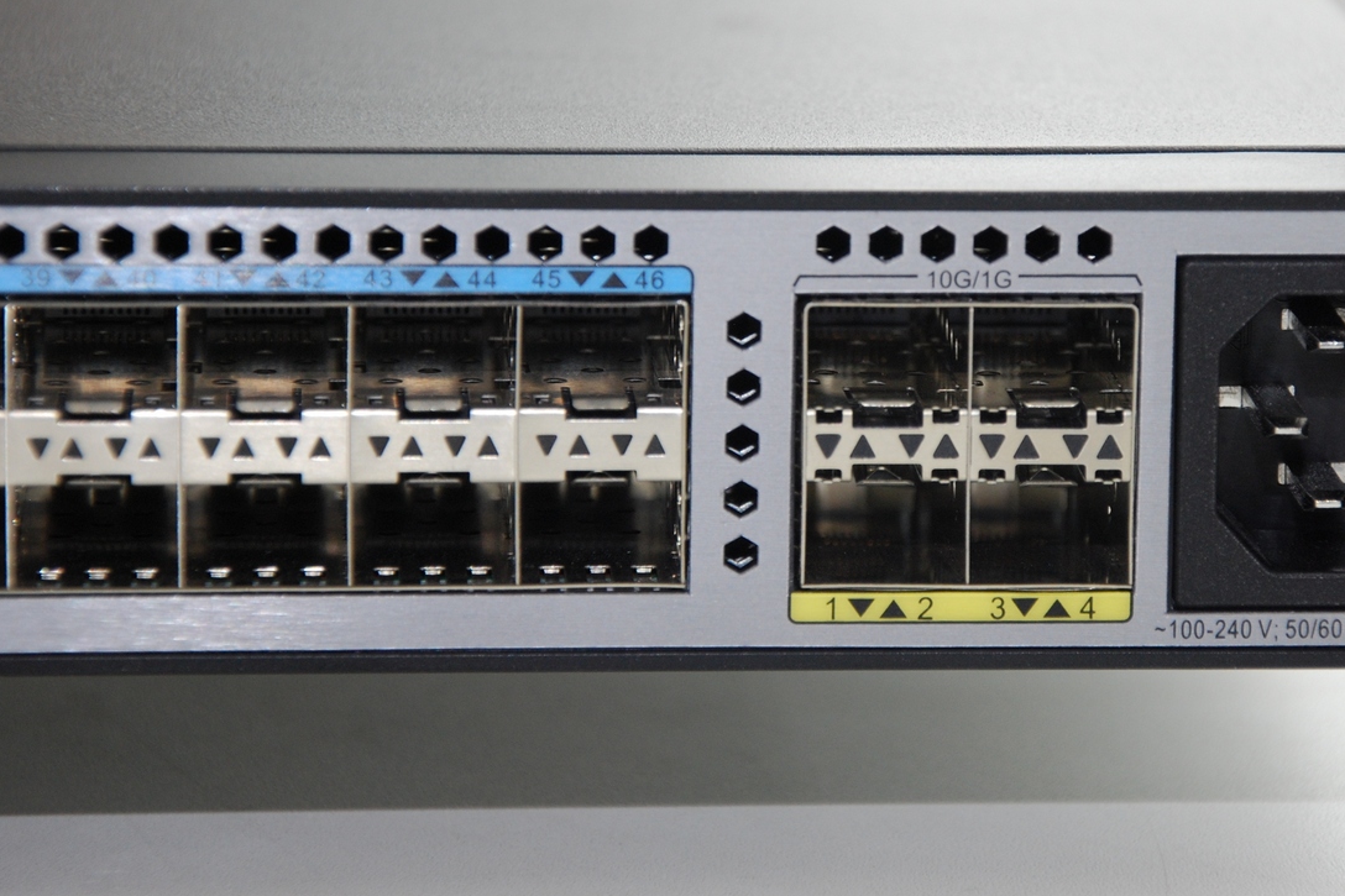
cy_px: 363
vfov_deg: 6.3
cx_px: 831
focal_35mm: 218
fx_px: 8143
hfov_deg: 9.4
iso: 400
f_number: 5.6
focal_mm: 98
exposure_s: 1/200
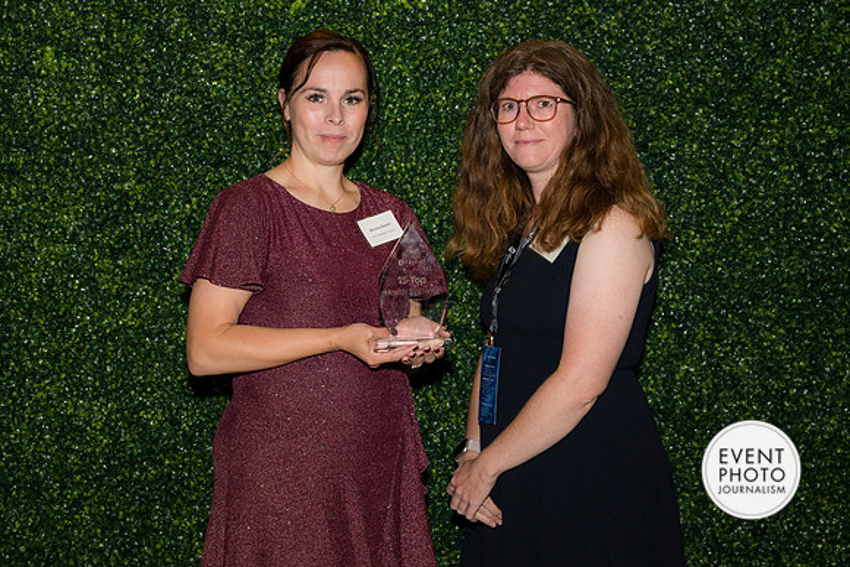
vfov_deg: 21.3
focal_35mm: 64
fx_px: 1511
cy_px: 284
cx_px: 425
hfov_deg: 31.4
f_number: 5
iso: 640
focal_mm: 64
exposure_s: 1/160
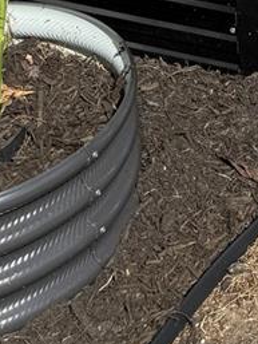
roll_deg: +1.8
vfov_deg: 15.1
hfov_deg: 12.3
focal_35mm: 112
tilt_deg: -18.1
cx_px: 442
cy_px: -290
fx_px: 1112
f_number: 1.78
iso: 80
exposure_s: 1/6173
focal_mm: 6.76
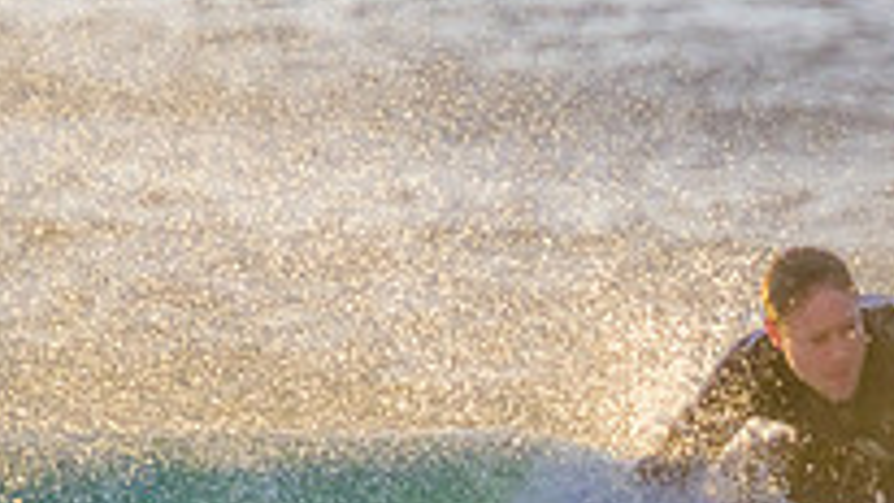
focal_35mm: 2358
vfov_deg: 0.5
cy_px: 739
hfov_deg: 0.9
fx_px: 55912
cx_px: 1002
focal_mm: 800
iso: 2500
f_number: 11
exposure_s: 1/1250
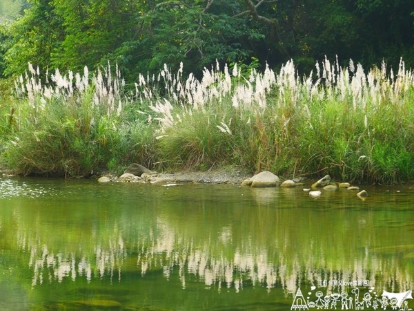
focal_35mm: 88
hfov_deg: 22.3
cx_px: 207
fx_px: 1052
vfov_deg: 16.8
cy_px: 156
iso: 200
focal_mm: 44
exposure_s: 1/100
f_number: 6
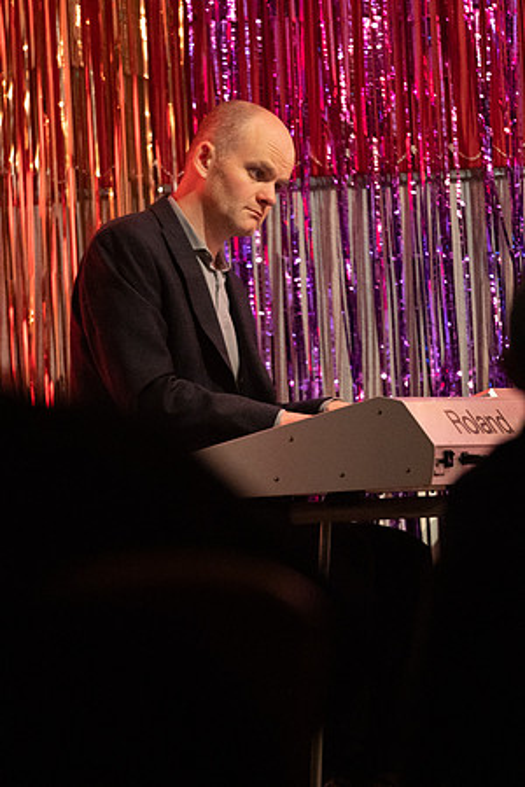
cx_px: 262
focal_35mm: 300
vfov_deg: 6.9
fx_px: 6562
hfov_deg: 4.6
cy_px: 394
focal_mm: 300
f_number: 4
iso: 25600
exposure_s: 1/250
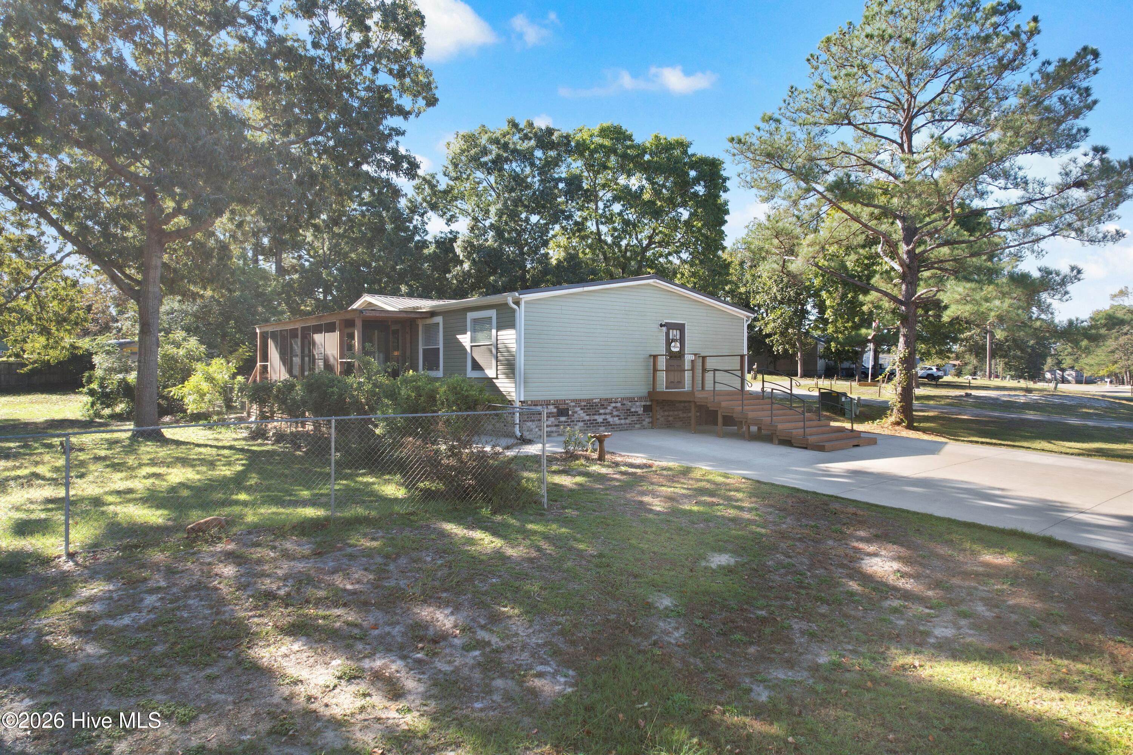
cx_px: 566
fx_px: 692
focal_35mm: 22
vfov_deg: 57.2
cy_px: 378
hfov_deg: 78.6
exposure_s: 1/60
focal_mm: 8.38
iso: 100
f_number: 2.8
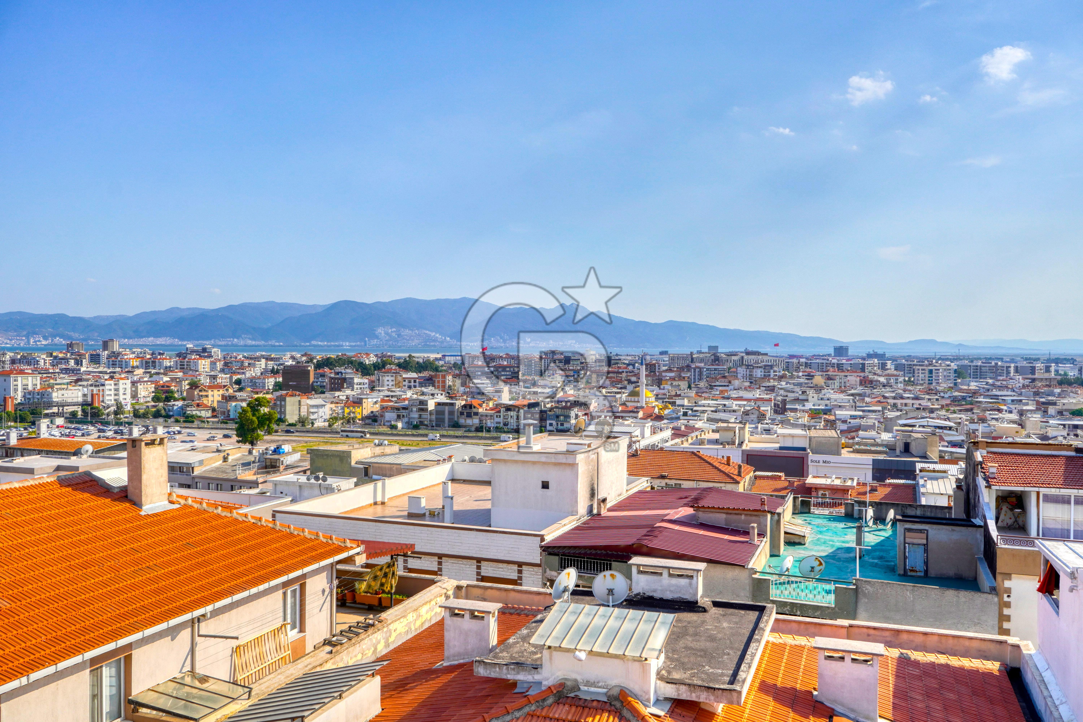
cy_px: 361
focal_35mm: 30
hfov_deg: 61.9
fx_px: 902
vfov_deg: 43.6
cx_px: 542
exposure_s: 1/30
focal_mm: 20
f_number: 10
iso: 100
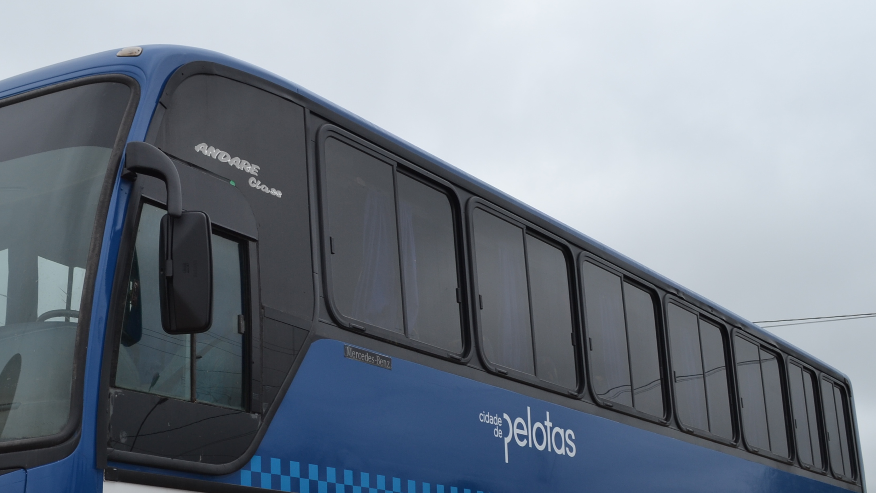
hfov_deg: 37.2
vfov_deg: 21.5
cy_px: 405
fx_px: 1278
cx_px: 251
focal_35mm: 55
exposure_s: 1/200
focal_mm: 22
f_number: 7.1
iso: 100
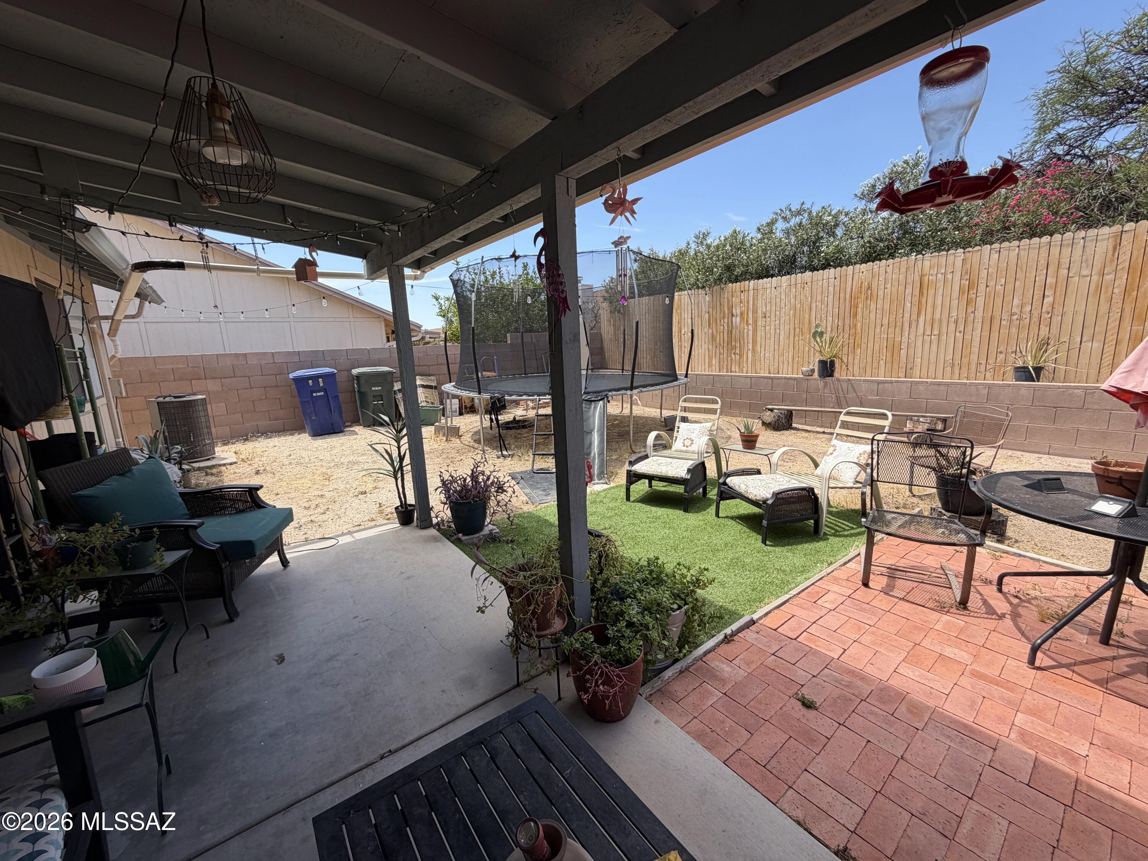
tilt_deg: -9.6
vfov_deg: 85.7
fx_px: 464
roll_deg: +2.0
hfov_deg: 102.1
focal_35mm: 14
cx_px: 574
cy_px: 430
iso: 40
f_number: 2.2
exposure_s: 1/644
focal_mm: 2.22
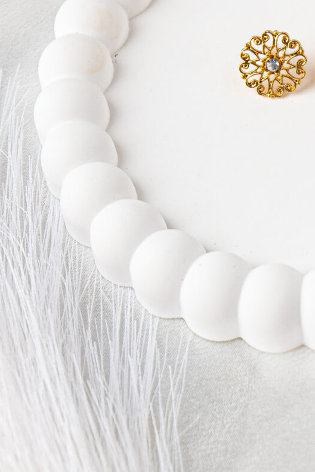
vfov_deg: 10.5
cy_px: 11
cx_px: 277
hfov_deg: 7.1
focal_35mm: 194
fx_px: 2546
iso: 400
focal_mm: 60
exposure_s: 1/160
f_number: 7.1
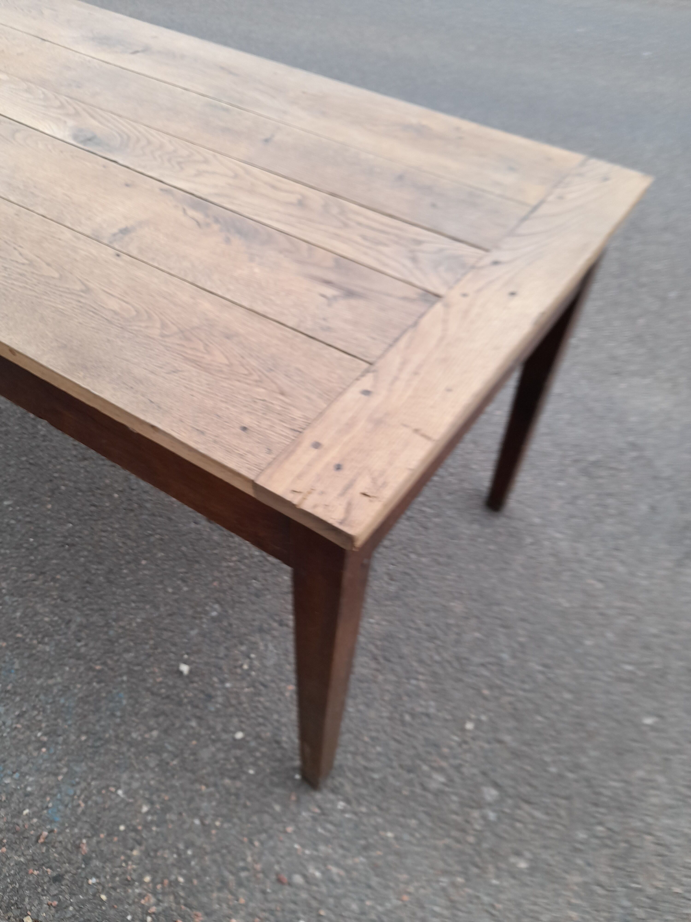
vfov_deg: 69.4
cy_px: 461
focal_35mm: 25
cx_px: 346
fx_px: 665
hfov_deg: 54.9
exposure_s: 1/50
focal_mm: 4.6
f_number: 2
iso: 64
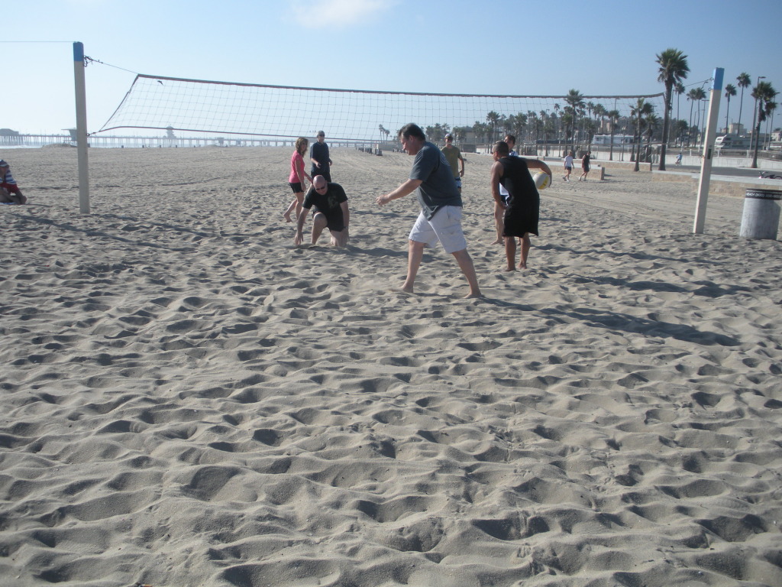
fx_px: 813
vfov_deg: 39.7
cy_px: 294
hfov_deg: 51.4
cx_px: 391
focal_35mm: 36
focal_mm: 6.3
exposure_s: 1/850
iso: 64
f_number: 3.5
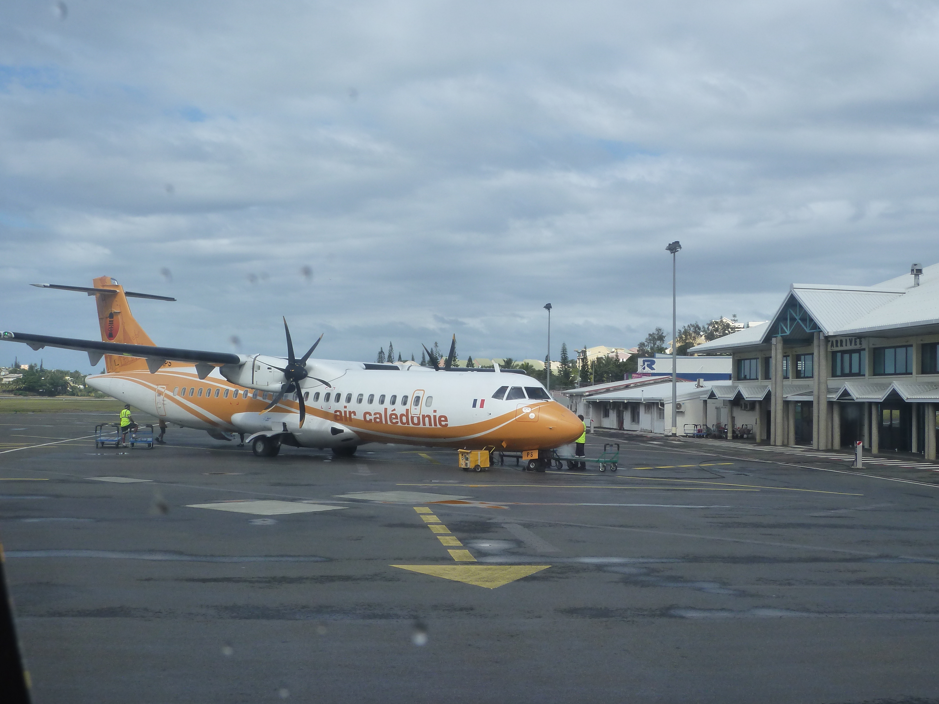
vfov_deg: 33.6
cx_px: 479
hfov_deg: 43.8
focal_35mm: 43
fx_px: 1166
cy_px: 346
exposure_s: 1/500
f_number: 5
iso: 125
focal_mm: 6.9
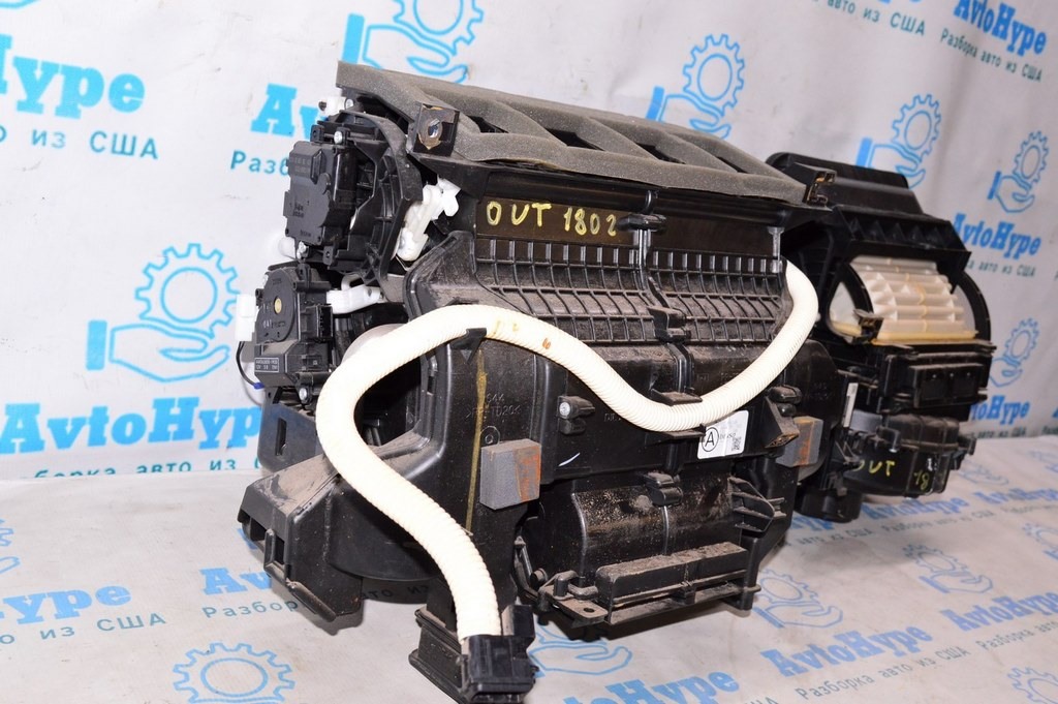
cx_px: 529
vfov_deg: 36.8
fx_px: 1057
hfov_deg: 53.2
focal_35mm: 36
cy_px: 352
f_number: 8
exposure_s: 1/125
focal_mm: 24
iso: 1600
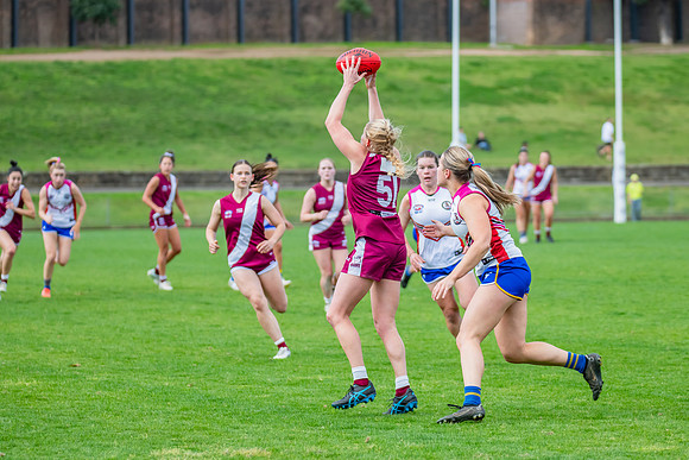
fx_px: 3562
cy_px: 210
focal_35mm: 186
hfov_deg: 11.0
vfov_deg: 7.4
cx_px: 375
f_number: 5
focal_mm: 170
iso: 800
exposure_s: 1/1600
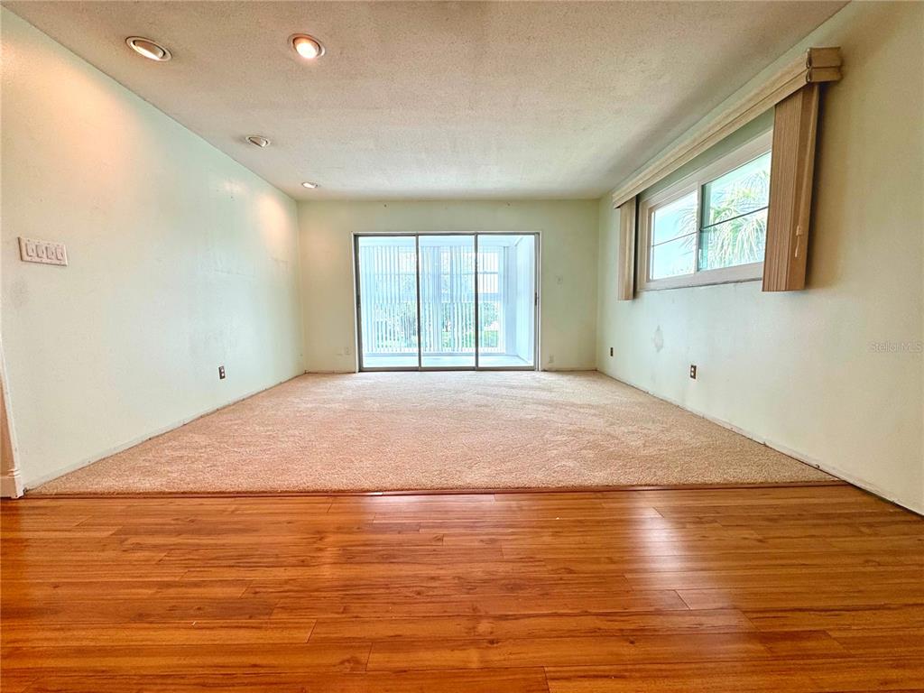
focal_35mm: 14
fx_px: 374
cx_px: 462
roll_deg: +0.8
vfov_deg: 85.7
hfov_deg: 102.1
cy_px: 346
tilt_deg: -7.7
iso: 50
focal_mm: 2.22
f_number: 2.2
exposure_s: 1/120
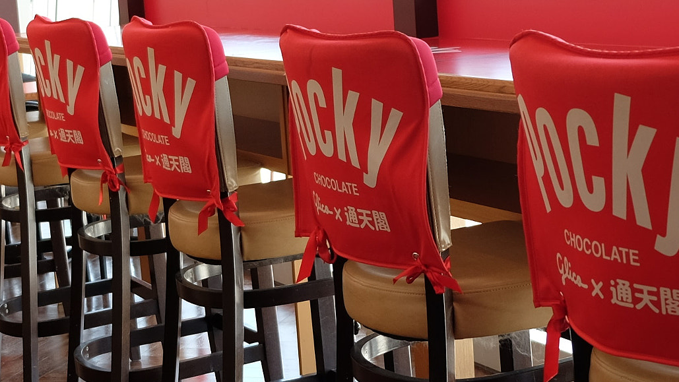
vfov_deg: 26.7
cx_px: 275
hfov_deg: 46.2
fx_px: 792
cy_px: 300
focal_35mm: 44
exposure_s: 1/105
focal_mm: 18
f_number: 2.8
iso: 200
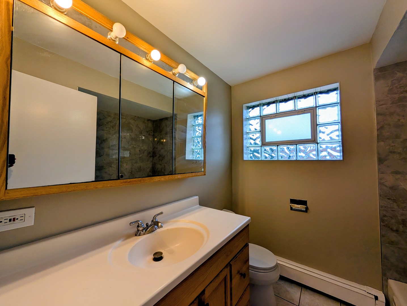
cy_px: 153
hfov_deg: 110.5
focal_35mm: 12
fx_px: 141
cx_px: 204
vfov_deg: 94.6
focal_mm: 2.02
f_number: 1.7
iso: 48
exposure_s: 1/164
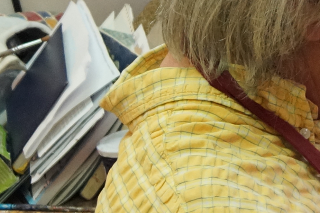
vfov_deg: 9.2
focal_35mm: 148
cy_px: 192
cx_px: 617
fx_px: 1315
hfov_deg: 12.4
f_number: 4
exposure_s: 1/160
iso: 800
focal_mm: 18
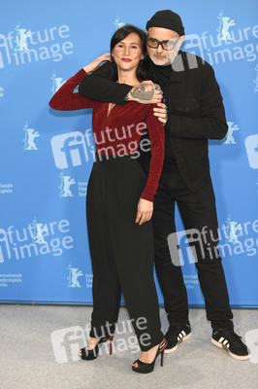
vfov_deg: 28.9
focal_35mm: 70
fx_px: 754
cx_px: 129
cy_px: 194
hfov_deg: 19.4
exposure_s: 1/320
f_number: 3.5
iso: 800
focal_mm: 70
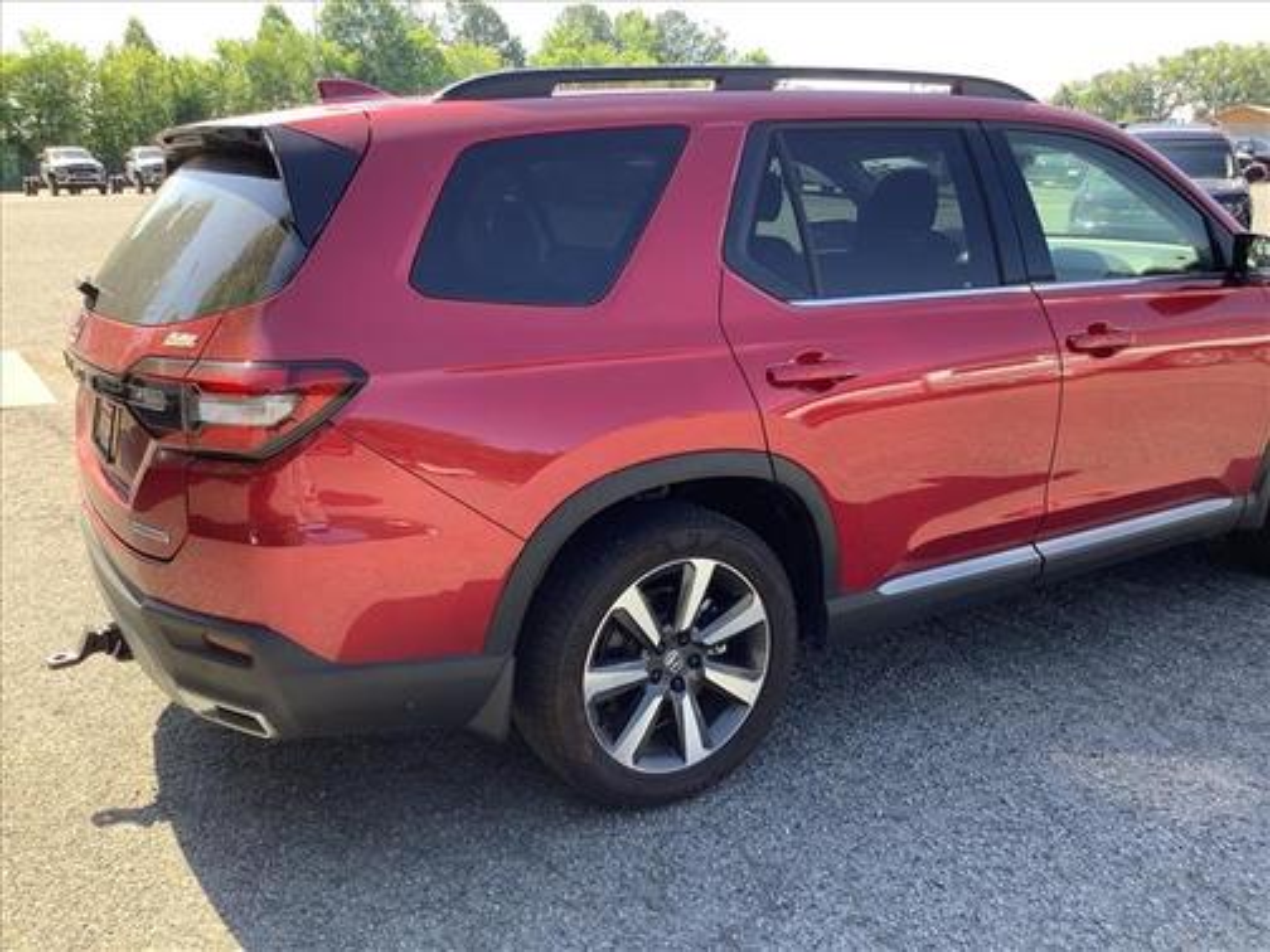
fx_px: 1137
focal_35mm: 31
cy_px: 476
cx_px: 635
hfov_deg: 58.4
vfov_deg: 45.4
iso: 25
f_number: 2.4
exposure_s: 1/120
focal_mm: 3.3
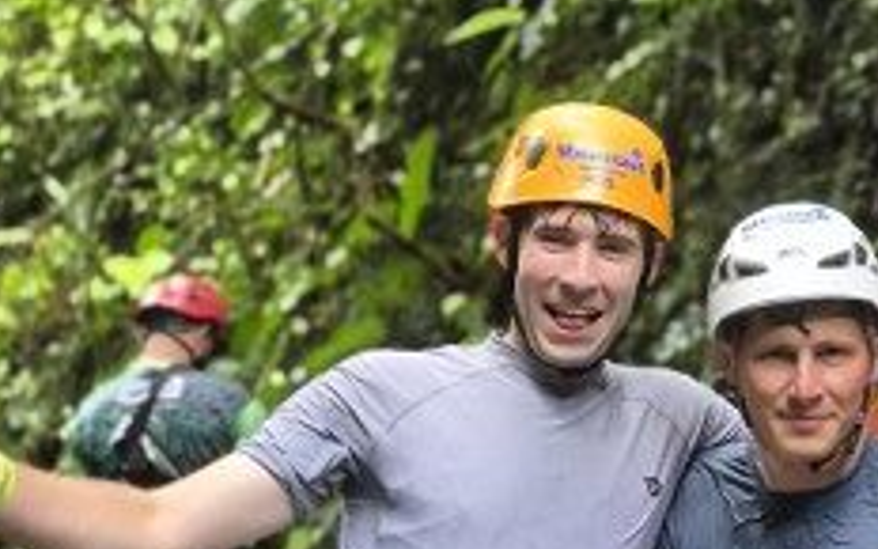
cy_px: 299
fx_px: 2010
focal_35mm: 84
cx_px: 988
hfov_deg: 23.0
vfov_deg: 15.5
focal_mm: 5.4
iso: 640
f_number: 1.8
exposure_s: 1/120
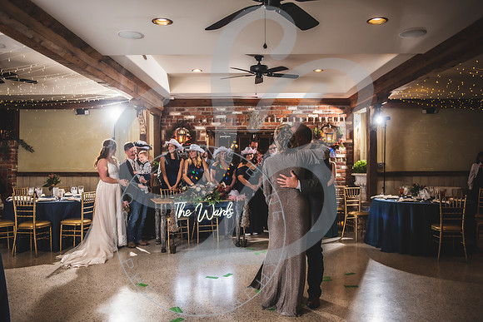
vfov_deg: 43.5
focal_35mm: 30
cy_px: 161
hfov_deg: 61.8
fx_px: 404
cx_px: 242
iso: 400
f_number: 2.8
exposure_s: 1/100
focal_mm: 29
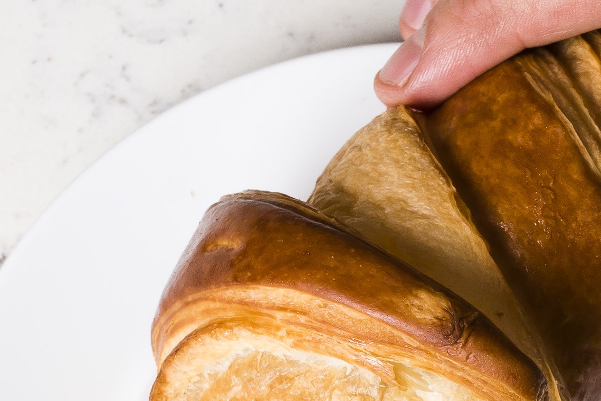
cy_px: 1044
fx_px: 4859
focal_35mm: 291
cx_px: 857
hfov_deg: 7.0
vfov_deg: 4.6
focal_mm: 50
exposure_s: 1/160
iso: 320
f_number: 10
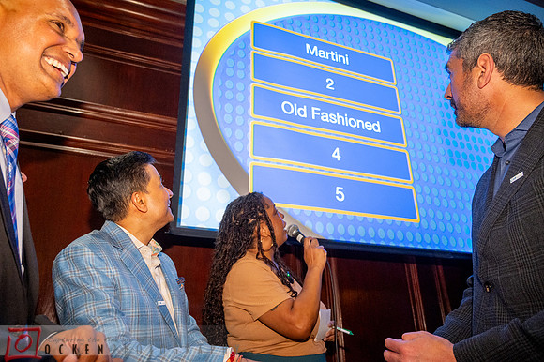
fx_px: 397
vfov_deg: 49.0
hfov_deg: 68.7
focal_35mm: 26
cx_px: 257
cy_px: 180
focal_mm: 24
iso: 2500
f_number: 4
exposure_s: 1/80
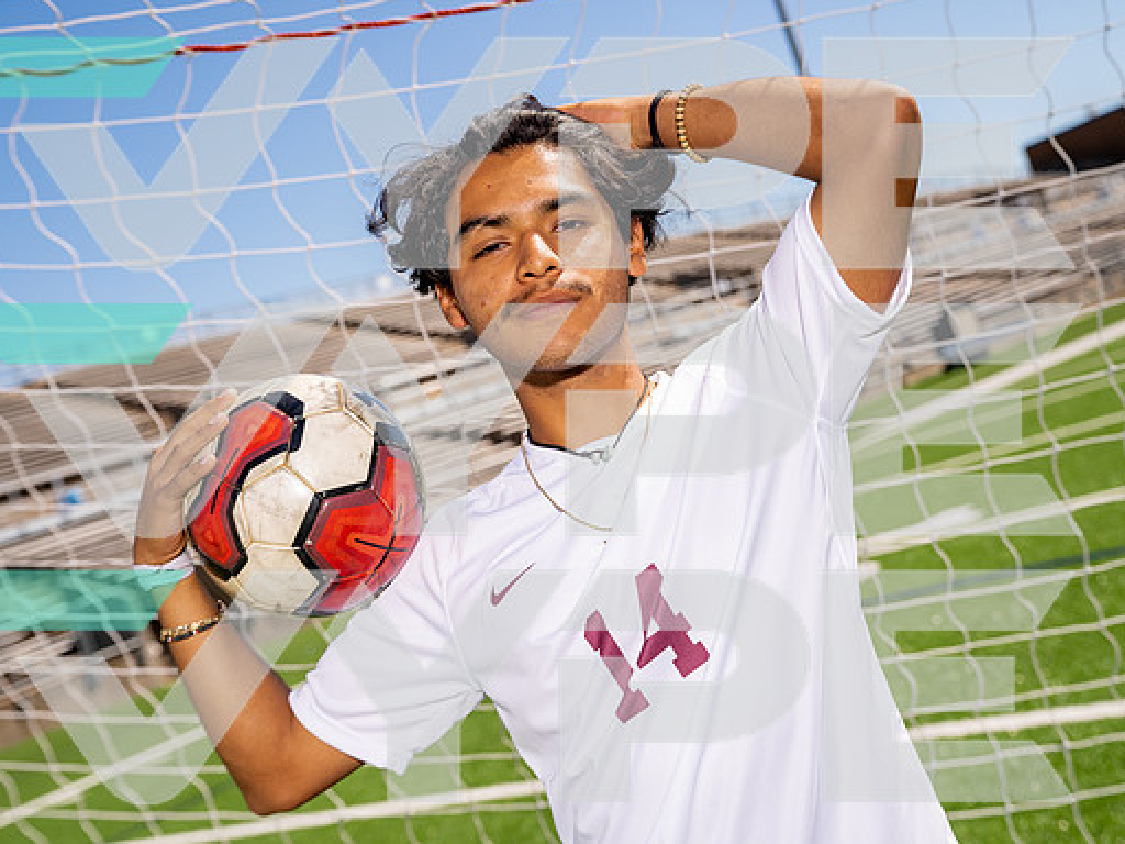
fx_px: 1592
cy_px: 421
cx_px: 523
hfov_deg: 38.9
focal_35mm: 49
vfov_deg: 29.7
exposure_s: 1/1000
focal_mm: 45
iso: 100
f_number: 4.5
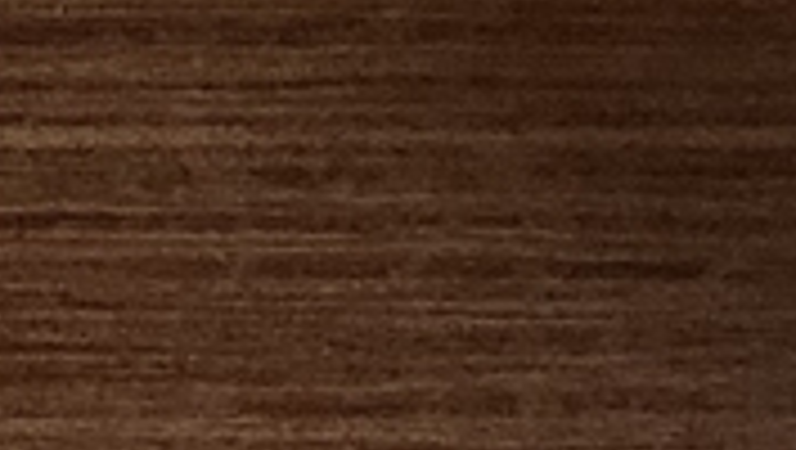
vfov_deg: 5.4
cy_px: -1436
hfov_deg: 11.2
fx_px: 4057
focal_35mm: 192
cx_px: 238
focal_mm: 4.25
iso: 400
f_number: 1.8
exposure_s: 1/30
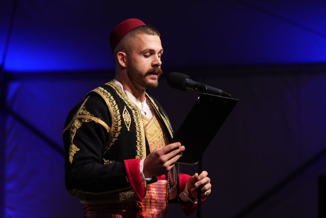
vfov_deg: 8.4
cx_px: 163
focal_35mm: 164
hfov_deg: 12.5
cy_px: 109
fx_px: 1486
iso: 1600
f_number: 4
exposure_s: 1/400
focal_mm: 164
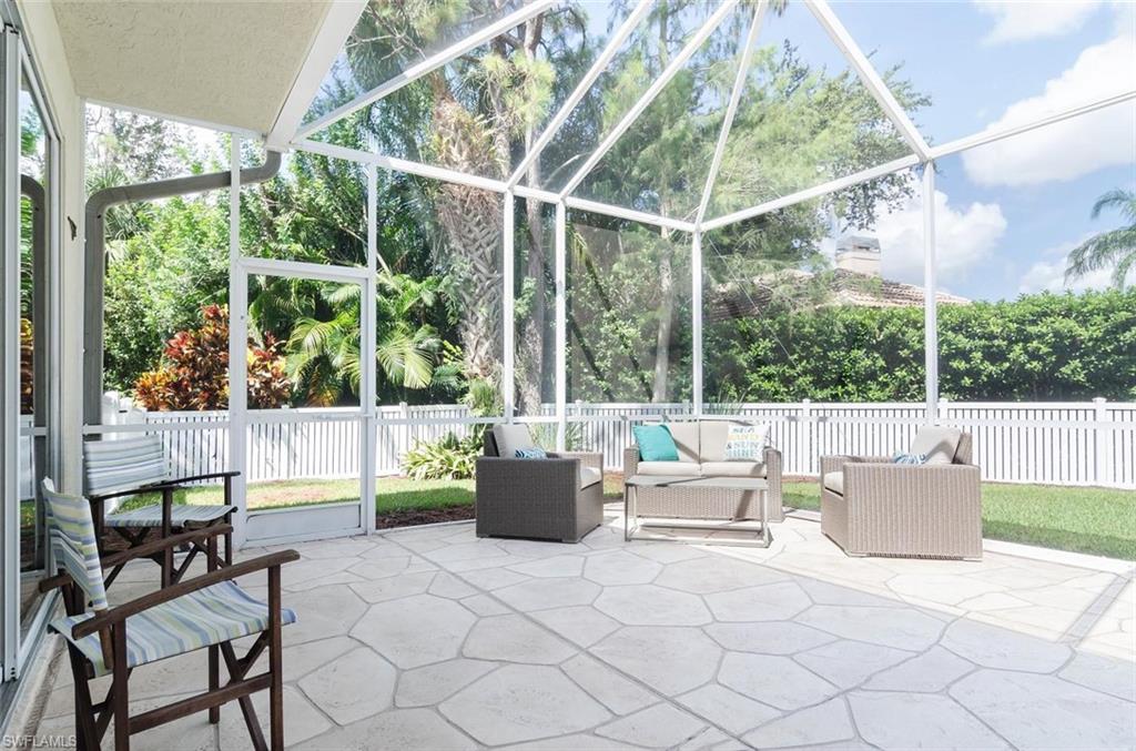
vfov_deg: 62.9
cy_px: 376
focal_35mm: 20
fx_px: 614
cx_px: 568
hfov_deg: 85.6
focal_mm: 13
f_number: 10
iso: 200
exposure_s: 1/100
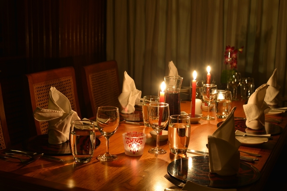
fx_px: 415
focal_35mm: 52
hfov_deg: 38.2
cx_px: 144
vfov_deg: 26.0
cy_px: 96
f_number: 5.6
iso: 100
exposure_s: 6
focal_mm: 52
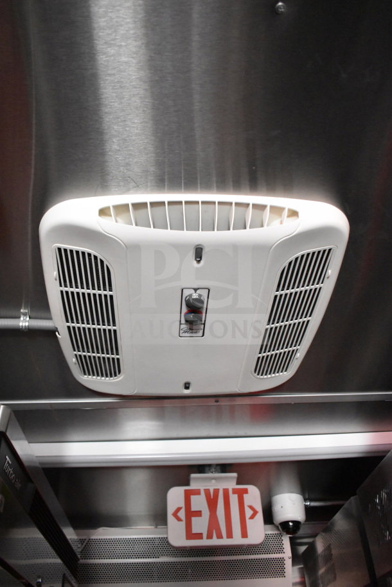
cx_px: 196
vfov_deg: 61.9
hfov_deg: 43.6
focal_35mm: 30
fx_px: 490
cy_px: 294
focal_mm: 20
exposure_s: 1/60
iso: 6400
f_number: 4
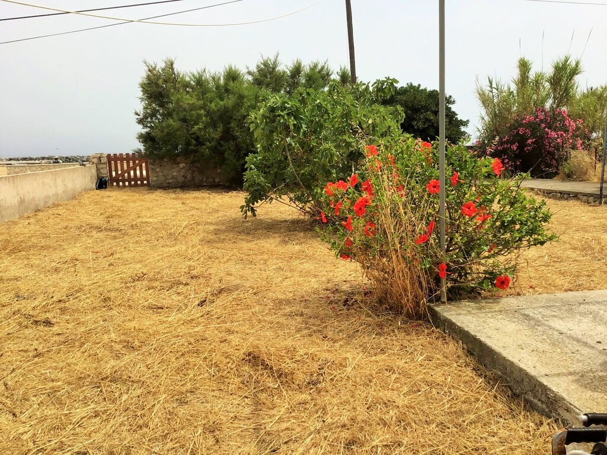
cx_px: 304
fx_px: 544
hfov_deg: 58.4
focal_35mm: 31
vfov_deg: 45.4
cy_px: 228
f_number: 2.4
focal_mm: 3.3
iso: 25
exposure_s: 1/1597
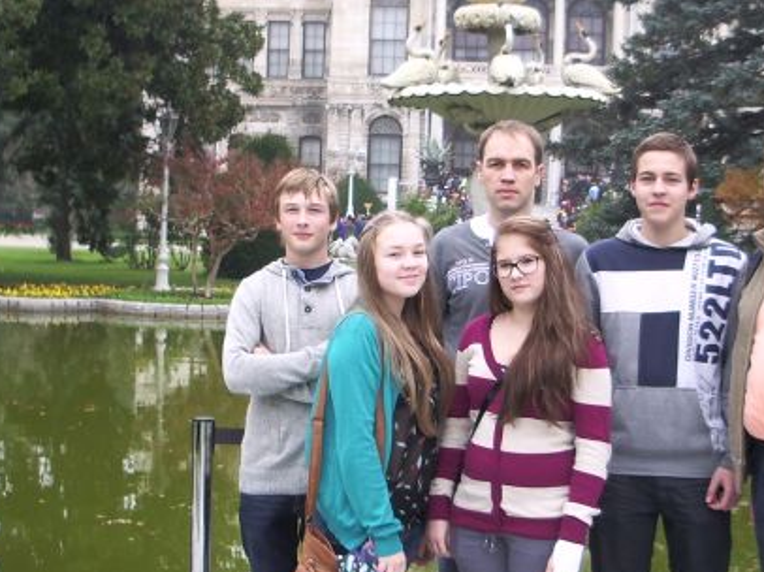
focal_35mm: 69
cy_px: 231
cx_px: 485
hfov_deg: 28.1
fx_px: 1522
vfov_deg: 21.3
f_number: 2.6
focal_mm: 5.8
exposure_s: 1/100
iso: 50
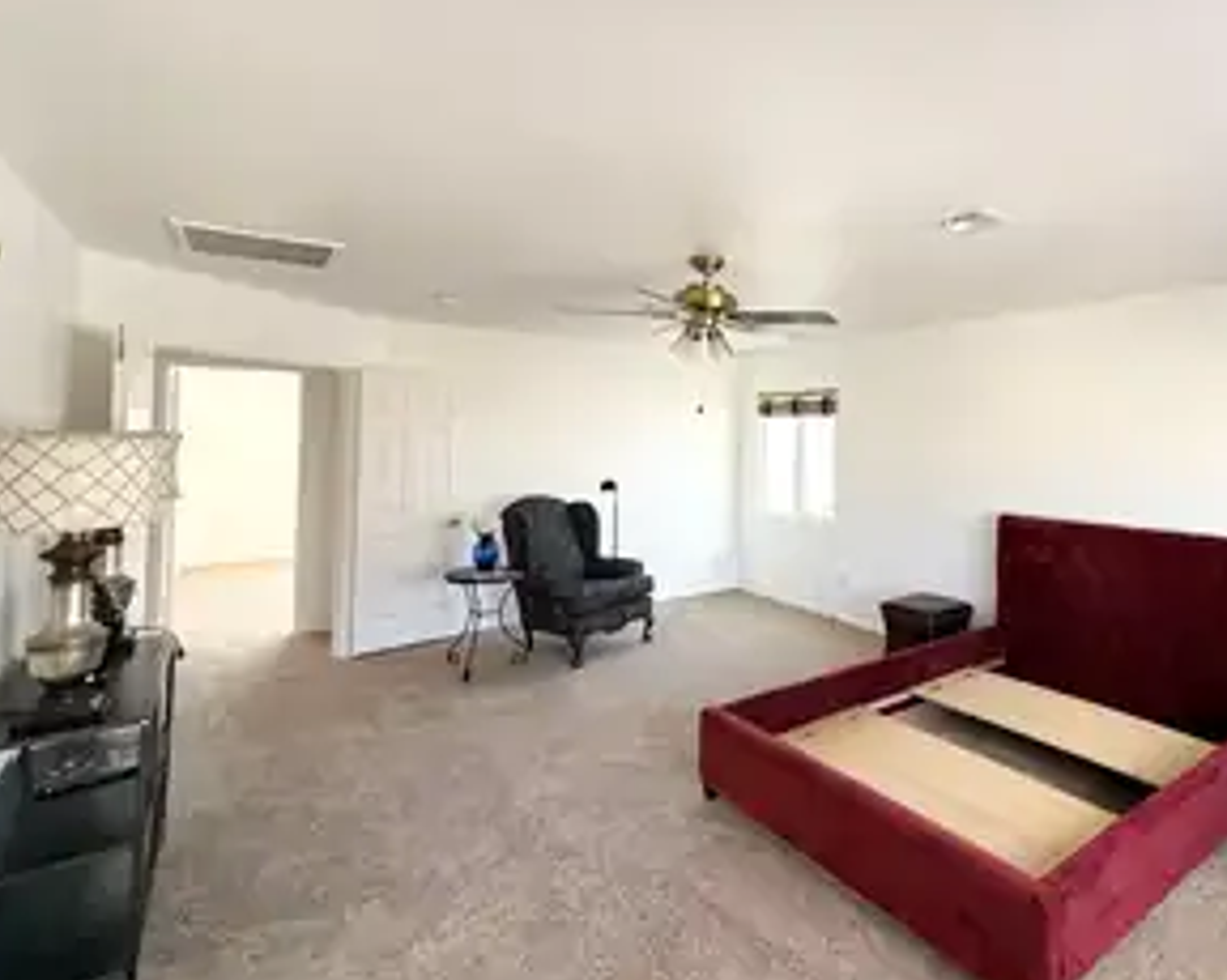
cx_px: 822
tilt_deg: +2.4
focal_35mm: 19
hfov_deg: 80.4
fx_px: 690
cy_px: 418
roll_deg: -0.6
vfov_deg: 70.4
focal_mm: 2.22
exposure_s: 1/99
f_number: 2.2
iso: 80
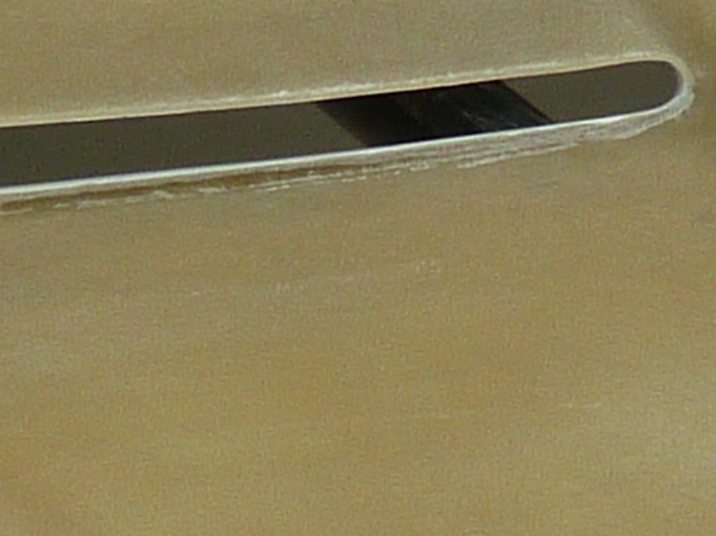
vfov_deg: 6.2
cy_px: 592
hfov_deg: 8.2
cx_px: -61
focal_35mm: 240
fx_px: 4962
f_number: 2.8
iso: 80
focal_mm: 5.5
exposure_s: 1/500
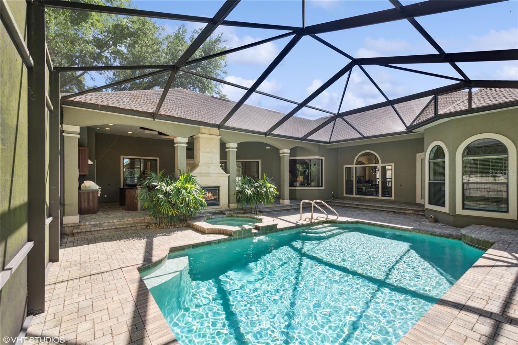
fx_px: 216
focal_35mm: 15
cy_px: 172
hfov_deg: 100.4
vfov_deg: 77.3
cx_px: 259
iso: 200
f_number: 8
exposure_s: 1/80
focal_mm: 10
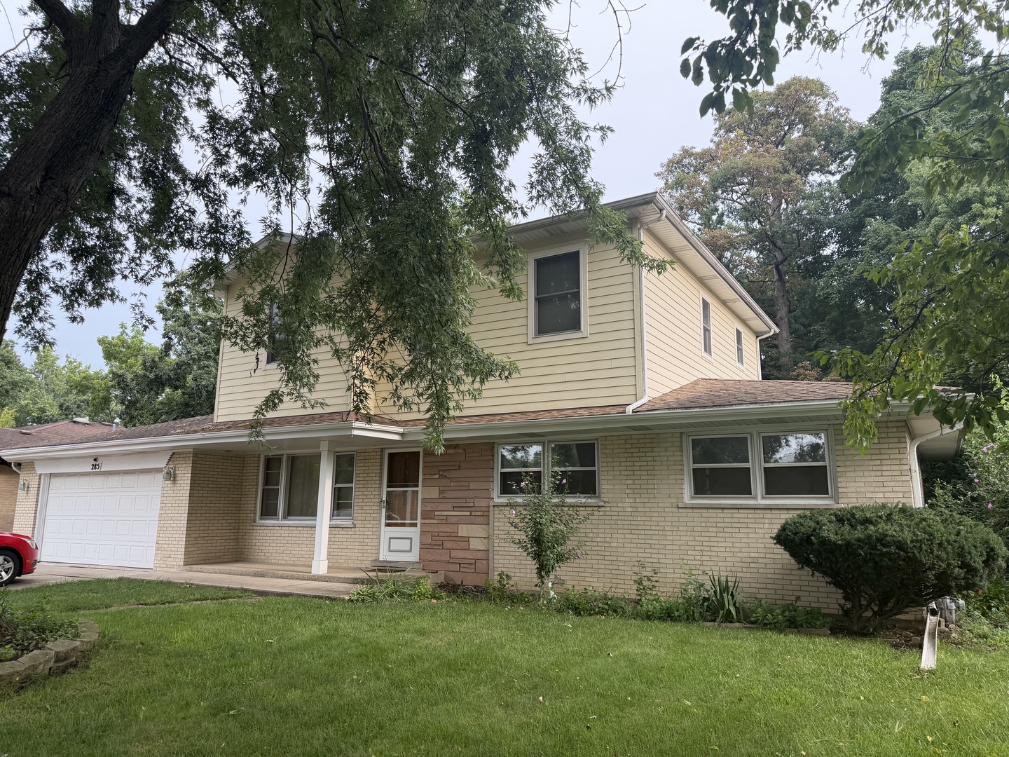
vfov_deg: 56.8
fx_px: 700
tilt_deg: +10.6
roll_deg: -0.5
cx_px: 504
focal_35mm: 24
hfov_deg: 71.6
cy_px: 378
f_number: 1.78
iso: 100
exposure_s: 1/780
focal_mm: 6.76
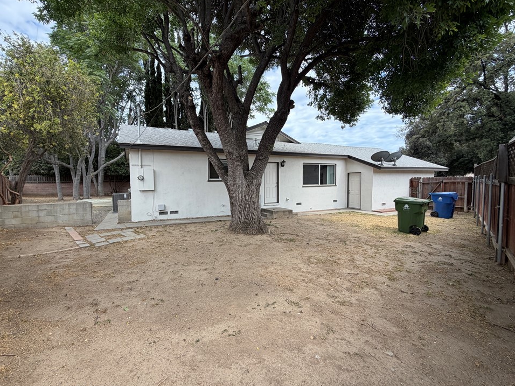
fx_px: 223
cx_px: 240
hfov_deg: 98.0
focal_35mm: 15
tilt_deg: -0.7
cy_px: 193
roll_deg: +0.1
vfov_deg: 81.7
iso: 40
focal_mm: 2.22
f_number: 2.2
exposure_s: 1/545
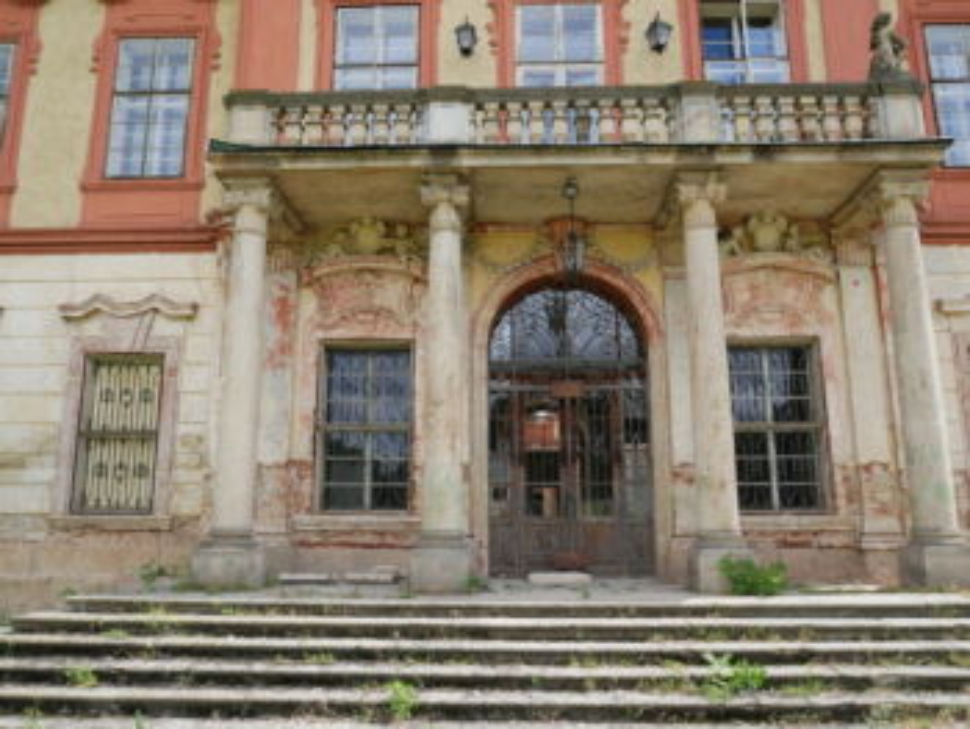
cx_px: 485
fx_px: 785
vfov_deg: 49.8
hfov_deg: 63.4
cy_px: 364
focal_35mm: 28
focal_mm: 14
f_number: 4.5
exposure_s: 1/500
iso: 200
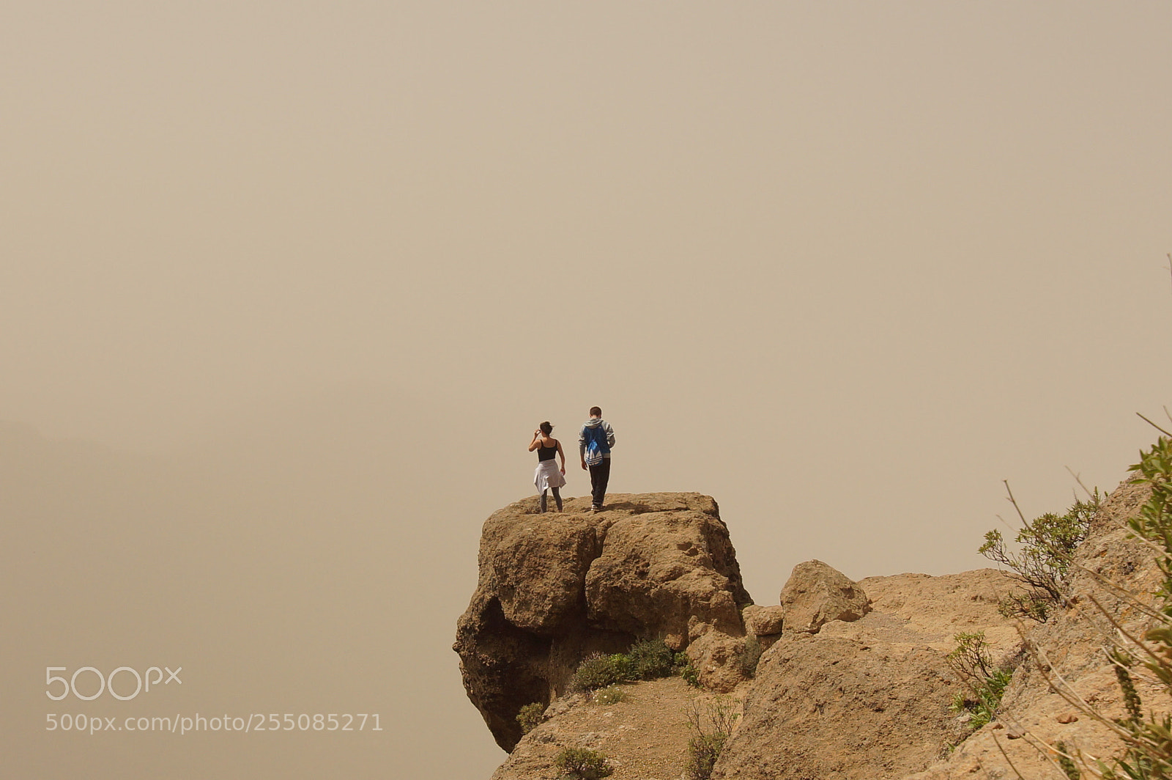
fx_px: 1952
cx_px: 586
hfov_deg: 33.4
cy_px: 390
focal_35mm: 60
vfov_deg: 22.6
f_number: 5.6
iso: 100
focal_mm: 20
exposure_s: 1/640
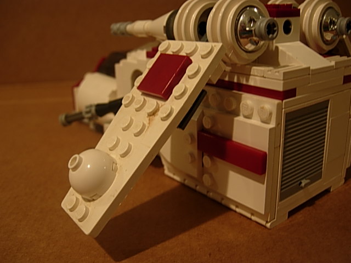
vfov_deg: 39.7
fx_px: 365
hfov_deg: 51.4
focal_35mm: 36
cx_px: 176
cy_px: 132
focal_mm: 7.5
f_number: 2.7
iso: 50
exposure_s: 1/5.6
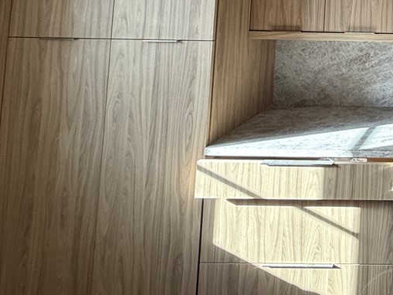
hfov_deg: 31.6
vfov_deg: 27.7
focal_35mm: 44
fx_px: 500
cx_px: 526
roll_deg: -1.0
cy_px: -82
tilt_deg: +4.1
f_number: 2.2
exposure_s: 1/99
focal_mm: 2.22
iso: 100
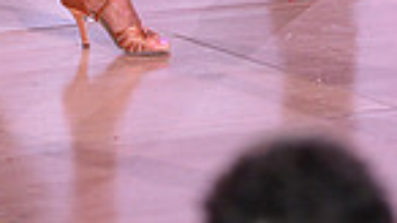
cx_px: 72
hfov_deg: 2.7
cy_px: -533
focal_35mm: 791
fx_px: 8324
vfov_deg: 1.5
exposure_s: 1/250
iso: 2000
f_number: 5
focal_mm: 190
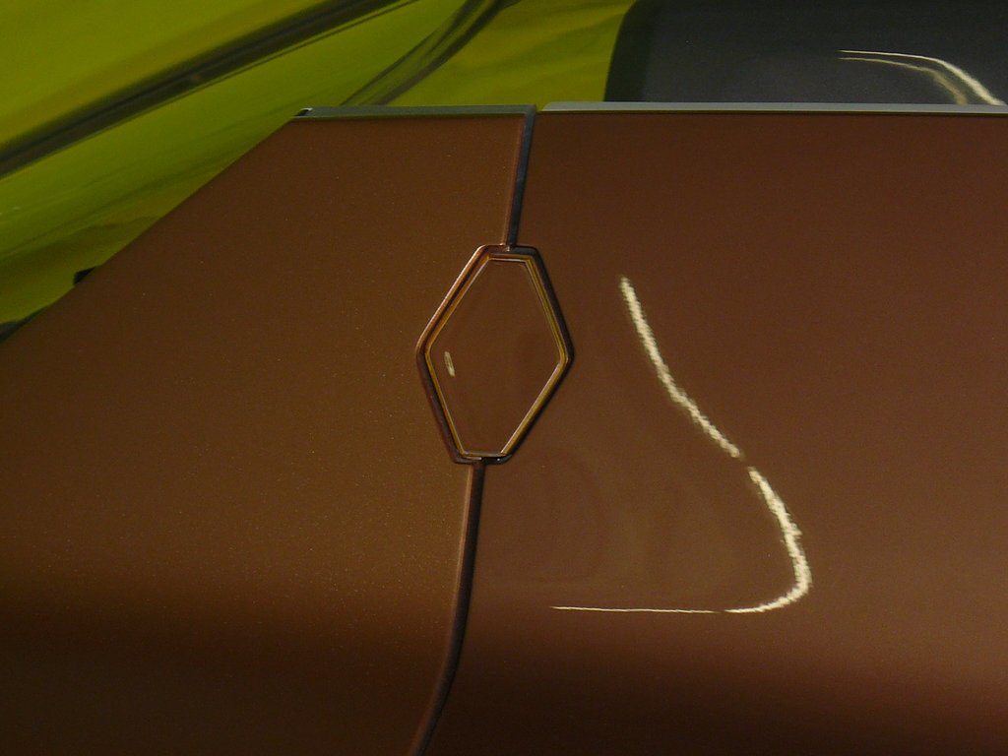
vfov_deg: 6.9
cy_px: 378
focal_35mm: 216
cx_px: 504
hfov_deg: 9.2
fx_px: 6290
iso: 100
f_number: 3.3
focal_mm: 24.1
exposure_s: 1/40
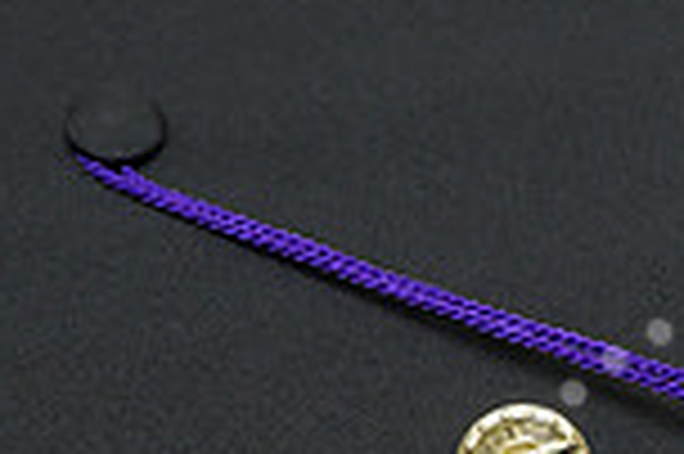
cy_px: 695
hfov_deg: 11.0
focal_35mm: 183
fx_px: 3473
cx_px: 843
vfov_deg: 7.4
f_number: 6.3
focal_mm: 46
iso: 1250
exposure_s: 1/160
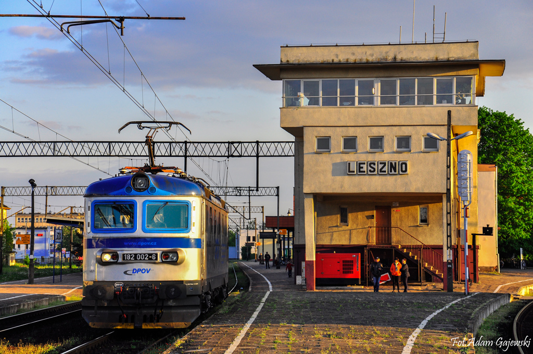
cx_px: 266
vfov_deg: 13.0
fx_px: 1553
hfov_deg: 19.5
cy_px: 177
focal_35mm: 105
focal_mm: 70
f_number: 6.3
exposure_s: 1/320
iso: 250
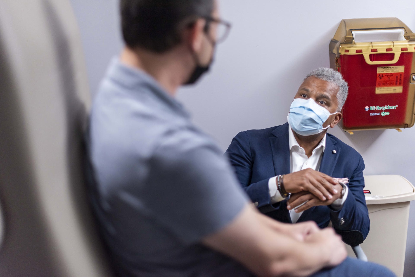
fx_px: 576
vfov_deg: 27.0
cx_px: 208
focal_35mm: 50
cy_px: 138
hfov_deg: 39.6
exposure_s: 1/200
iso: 500
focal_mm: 50
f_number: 2
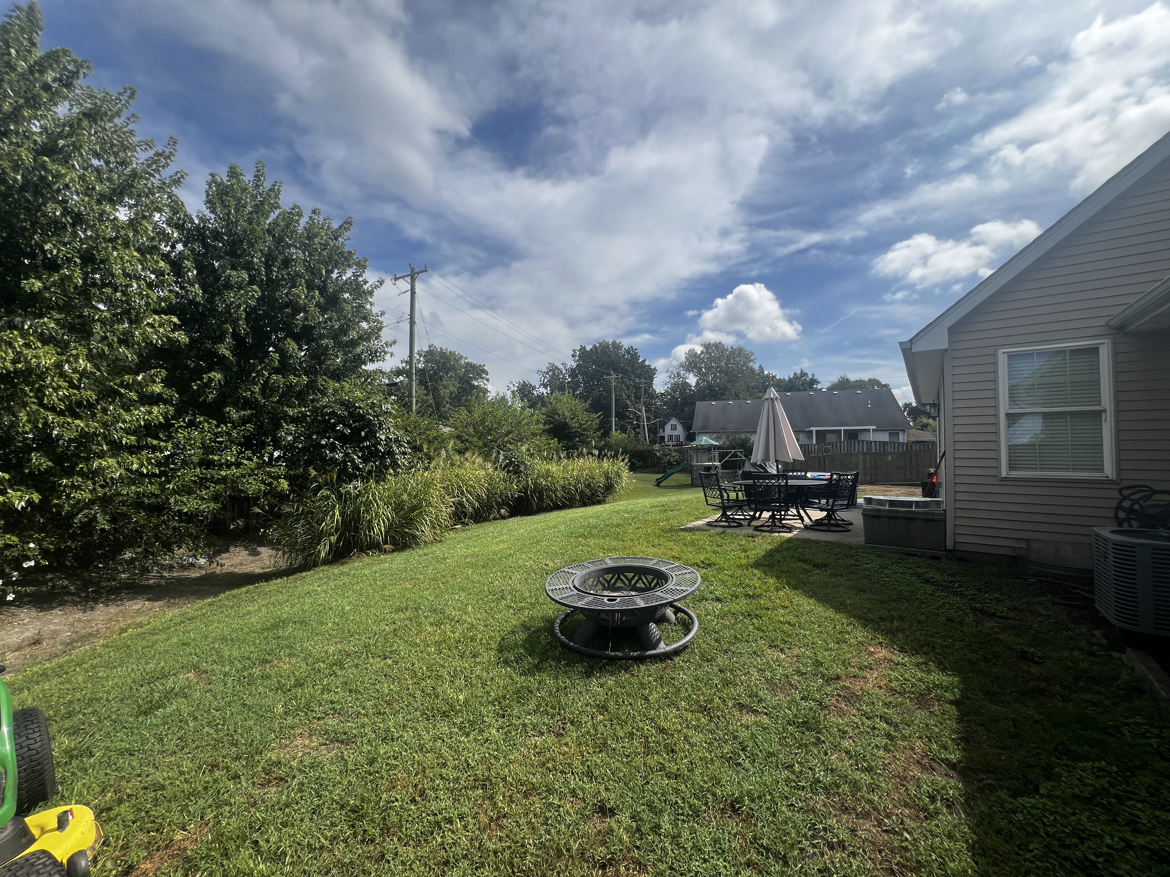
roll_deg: -0.5
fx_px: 439
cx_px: 585
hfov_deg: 106.2
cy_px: 438
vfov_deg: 89.9
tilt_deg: +1.8
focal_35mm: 13
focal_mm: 1.57
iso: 32
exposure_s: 1/2016
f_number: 1.8
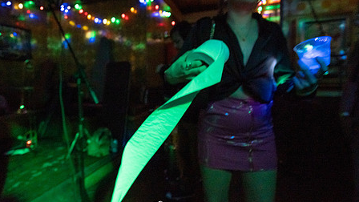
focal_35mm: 19
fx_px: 181
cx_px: 159
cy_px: 83
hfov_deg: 89.2
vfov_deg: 58.0
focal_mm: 14
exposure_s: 1/200
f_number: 2.8
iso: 3200
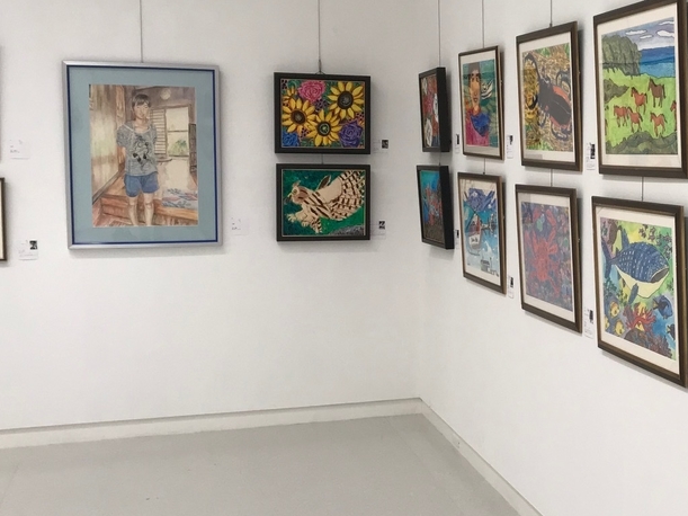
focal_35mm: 55
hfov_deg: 33.4
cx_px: 601
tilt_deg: -4.0
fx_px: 1093
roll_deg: +0.3
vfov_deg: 26.5
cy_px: 243
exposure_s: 1/120
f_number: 1.8
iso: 40
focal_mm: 3.99
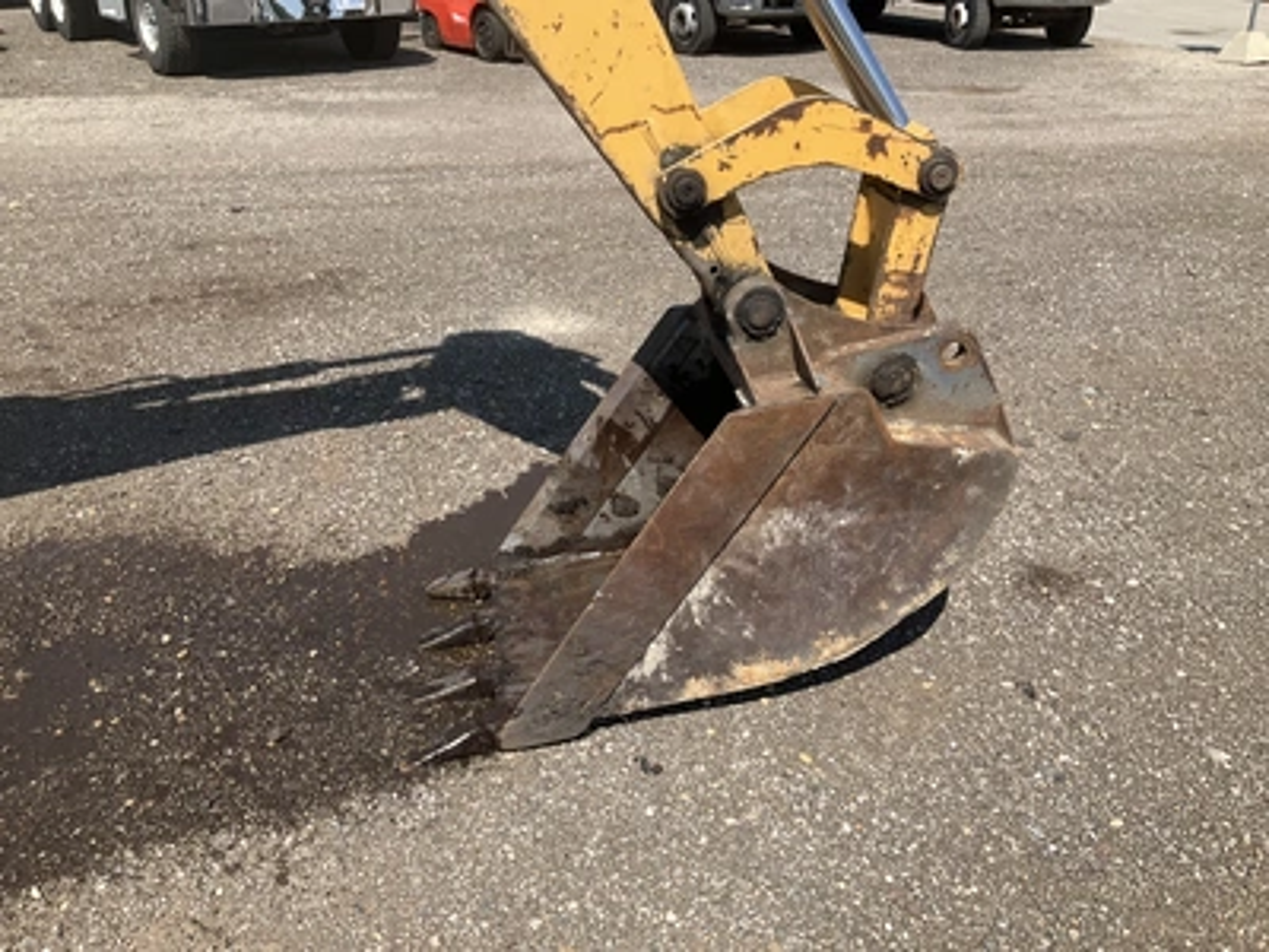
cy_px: 476
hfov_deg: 61.7
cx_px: 634
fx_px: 1063
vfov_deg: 48.2
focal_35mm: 29
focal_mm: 3
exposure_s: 1/1730
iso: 25
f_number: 1.8
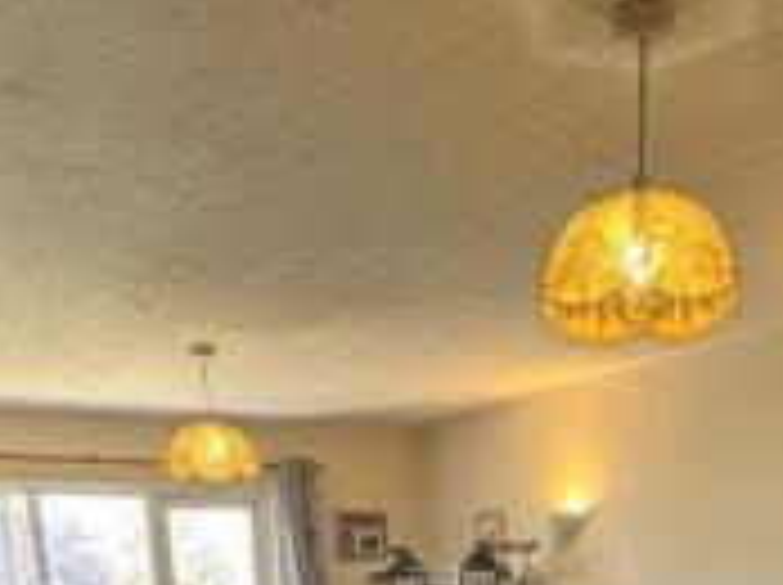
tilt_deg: -18.0
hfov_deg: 40.1
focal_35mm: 47
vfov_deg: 23.6
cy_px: 907
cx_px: 511
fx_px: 1062
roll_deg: +1.6
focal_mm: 2.22
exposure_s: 1/99
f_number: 2.2
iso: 250
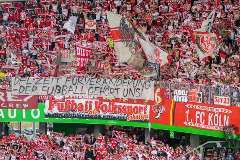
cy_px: 80
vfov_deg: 5.6
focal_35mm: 244
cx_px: 117
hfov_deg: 8.4
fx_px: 1627
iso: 800
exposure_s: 1/500
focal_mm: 87.11
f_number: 4
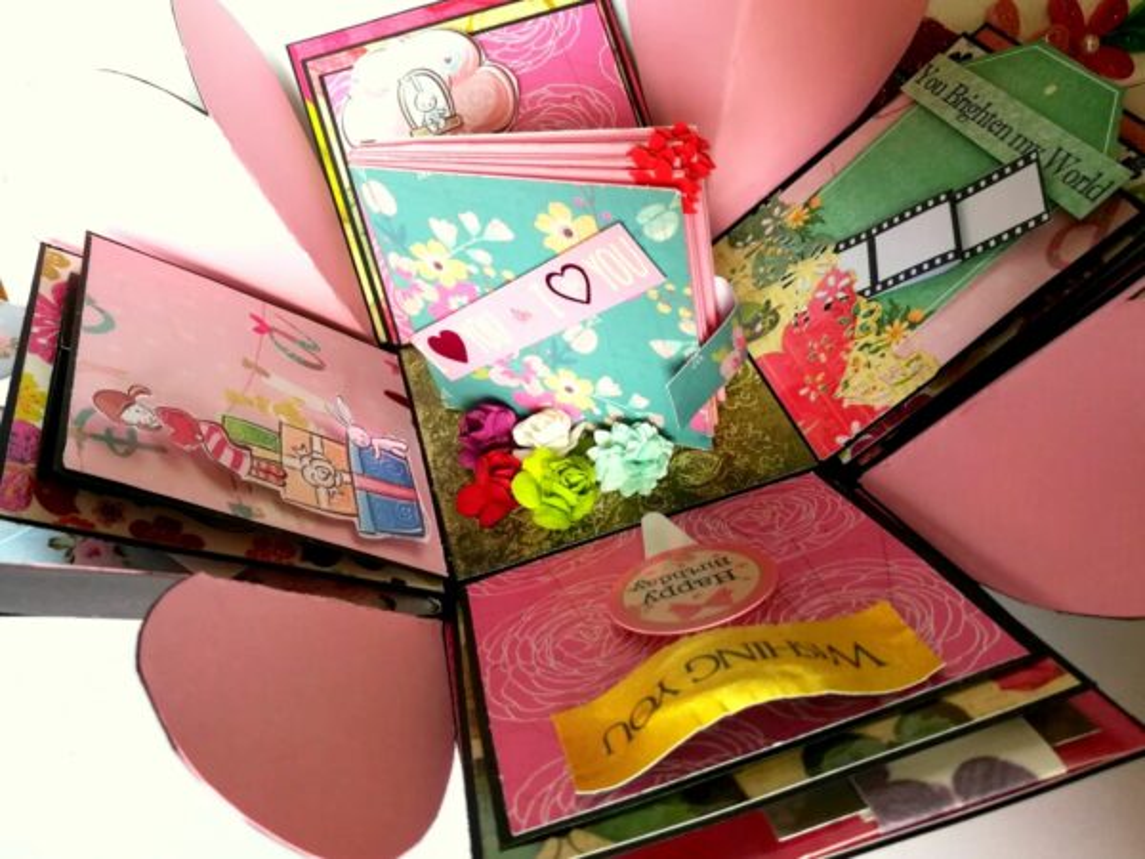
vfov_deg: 53.1
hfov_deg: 67.3
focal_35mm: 26
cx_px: 572
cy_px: 430
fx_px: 860
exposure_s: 1/40
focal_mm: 3.83
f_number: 2.2
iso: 64
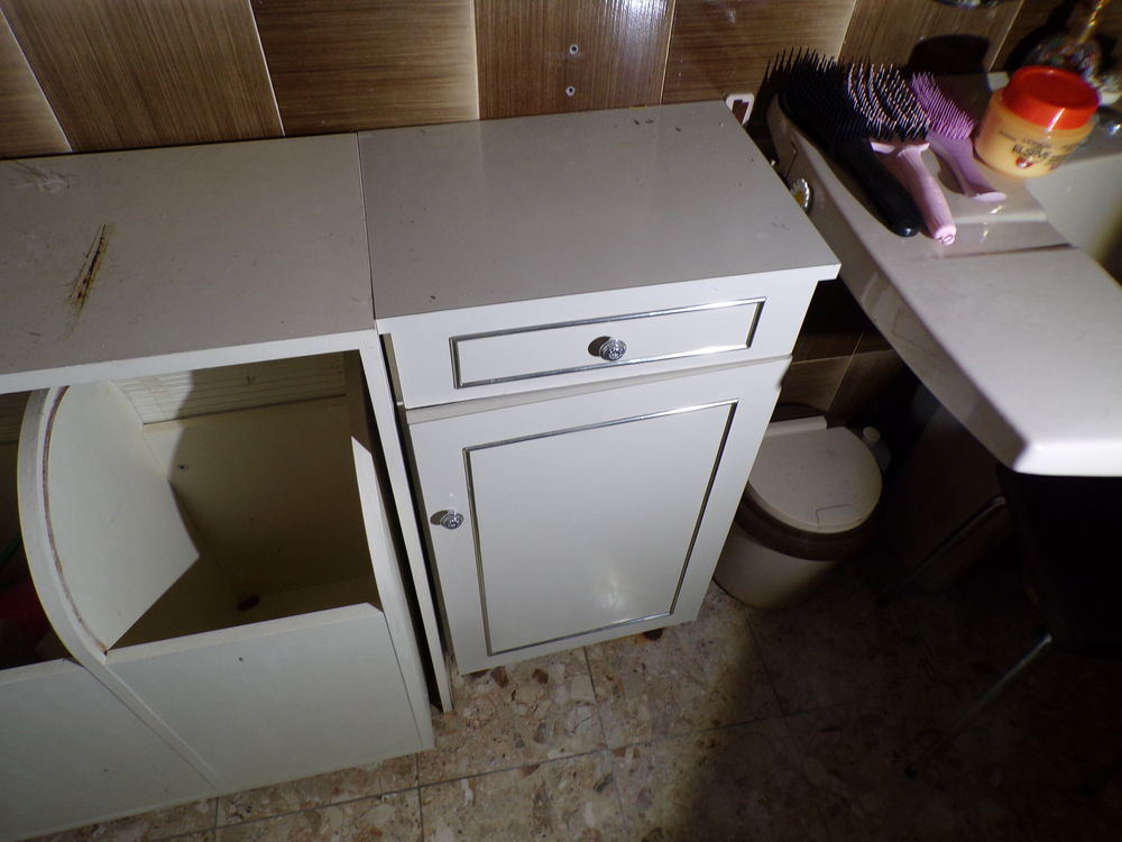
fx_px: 778
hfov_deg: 71.6
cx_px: 561
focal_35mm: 24
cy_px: 421
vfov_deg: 56.8
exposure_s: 1/50
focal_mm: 4.3
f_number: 3
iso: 100
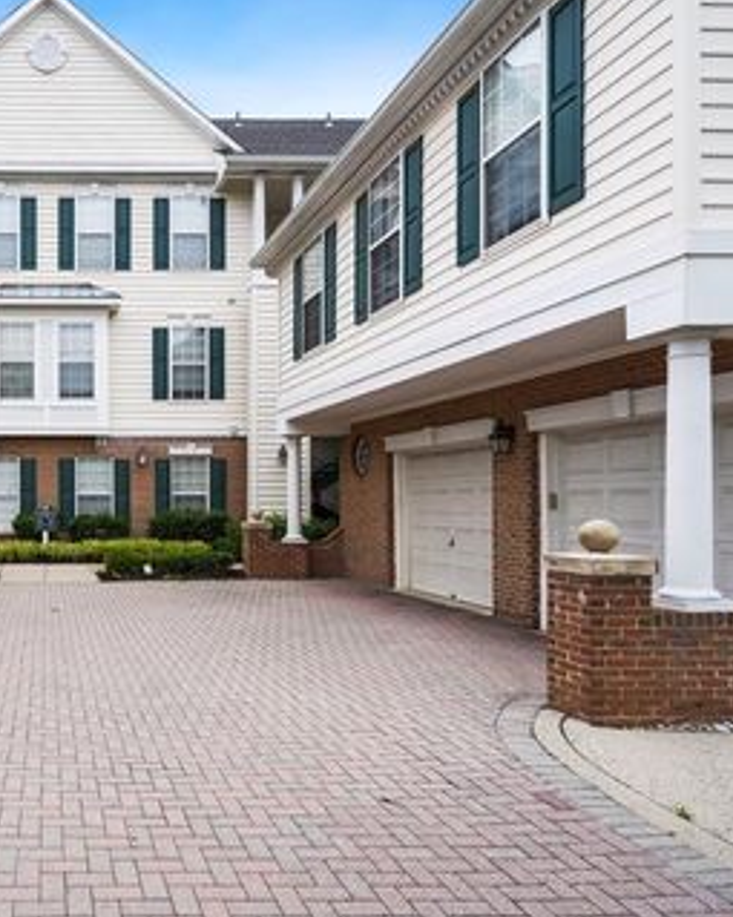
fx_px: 678
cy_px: 453
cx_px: 57
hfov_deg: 49.7
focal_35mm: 25
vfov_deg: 68.1
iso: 320
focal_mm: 17
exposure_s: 1/125
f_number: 5.6
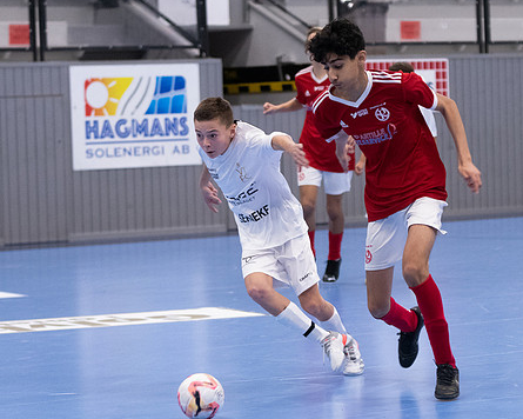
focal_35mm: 168
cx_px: 354
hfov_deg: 11.5
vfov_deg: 9.2
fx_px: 2600
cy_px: 239
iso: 5600
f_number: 3.2
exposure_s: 1/400
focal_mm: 86
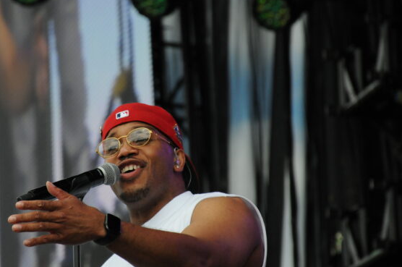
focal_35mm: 302
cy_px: 136
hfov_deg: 6.8
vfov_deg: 4.5
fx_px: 3367
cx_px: 150
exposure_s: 1/3200
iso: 1250
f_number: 5.6
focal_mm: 140
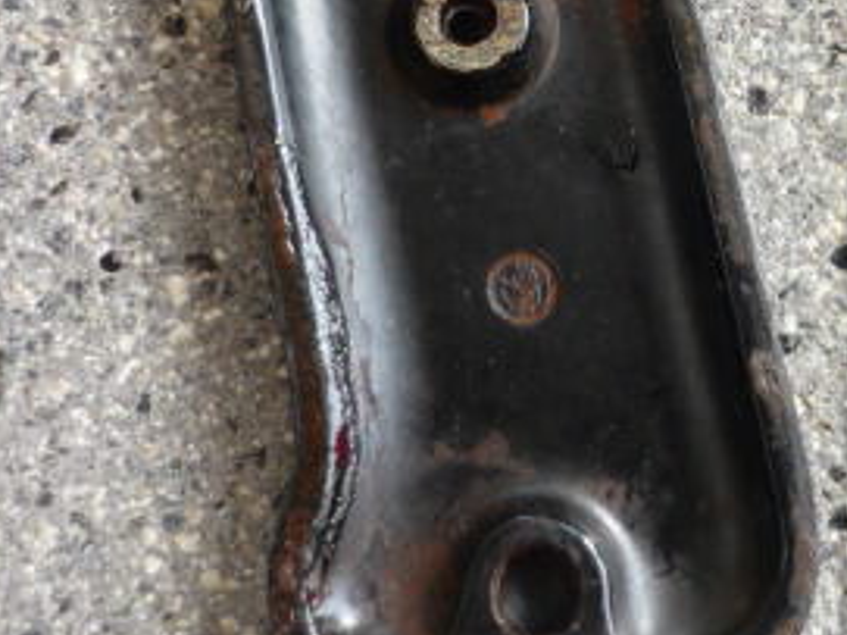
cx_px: 634
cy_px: -6
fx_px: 1908
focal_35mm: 78
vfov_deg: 18.4
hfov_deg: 24.8
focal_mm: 5.5
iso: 100
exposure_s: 1/100
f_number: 2.8
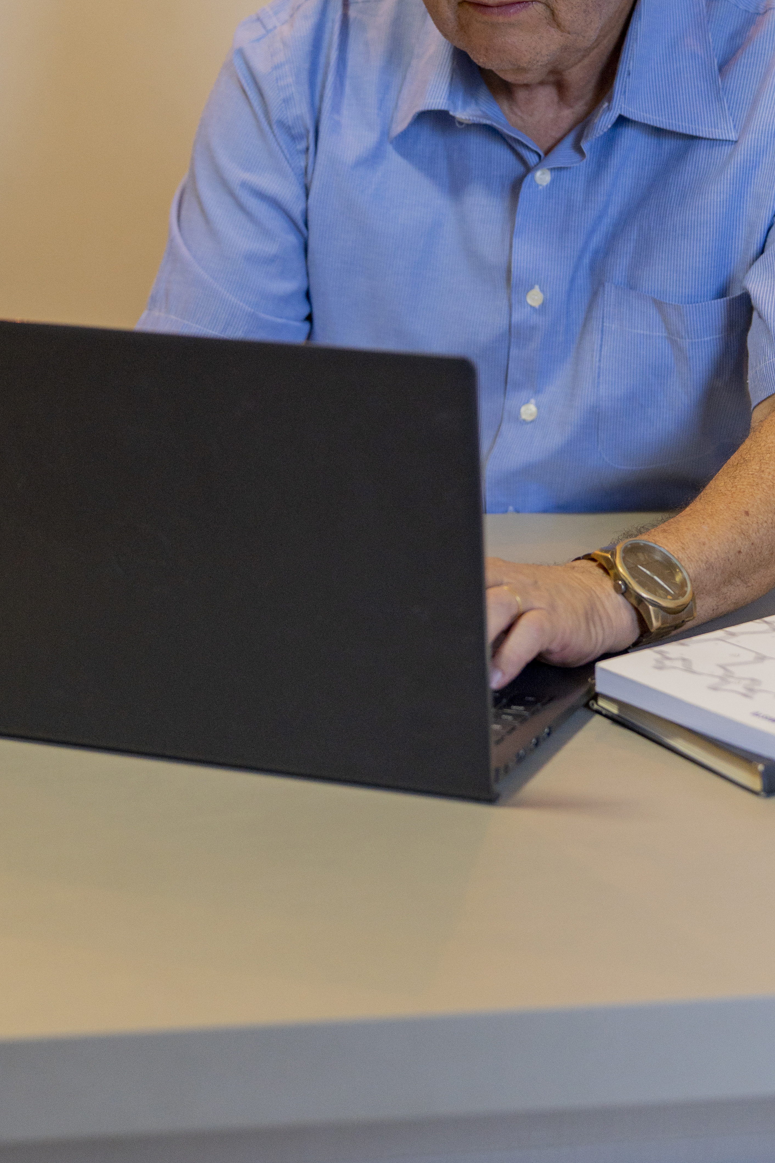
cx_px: 475
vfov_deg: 22.9
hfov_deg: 15.5
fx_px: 2841
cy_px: 313
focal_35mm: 88
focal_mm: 53
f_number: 2.8
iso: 1600
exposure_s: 1/160
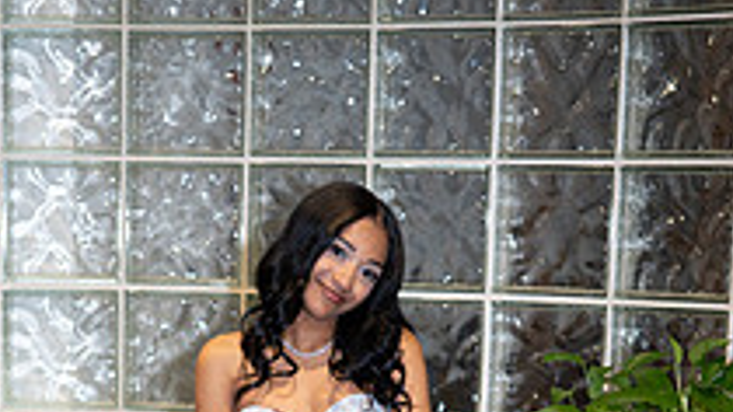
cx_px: 258
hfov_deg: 18.3
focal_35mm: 117
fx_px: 2273
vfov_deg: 10.0
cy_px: 628
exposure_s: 1/160
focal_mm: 50
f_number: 2
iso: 640
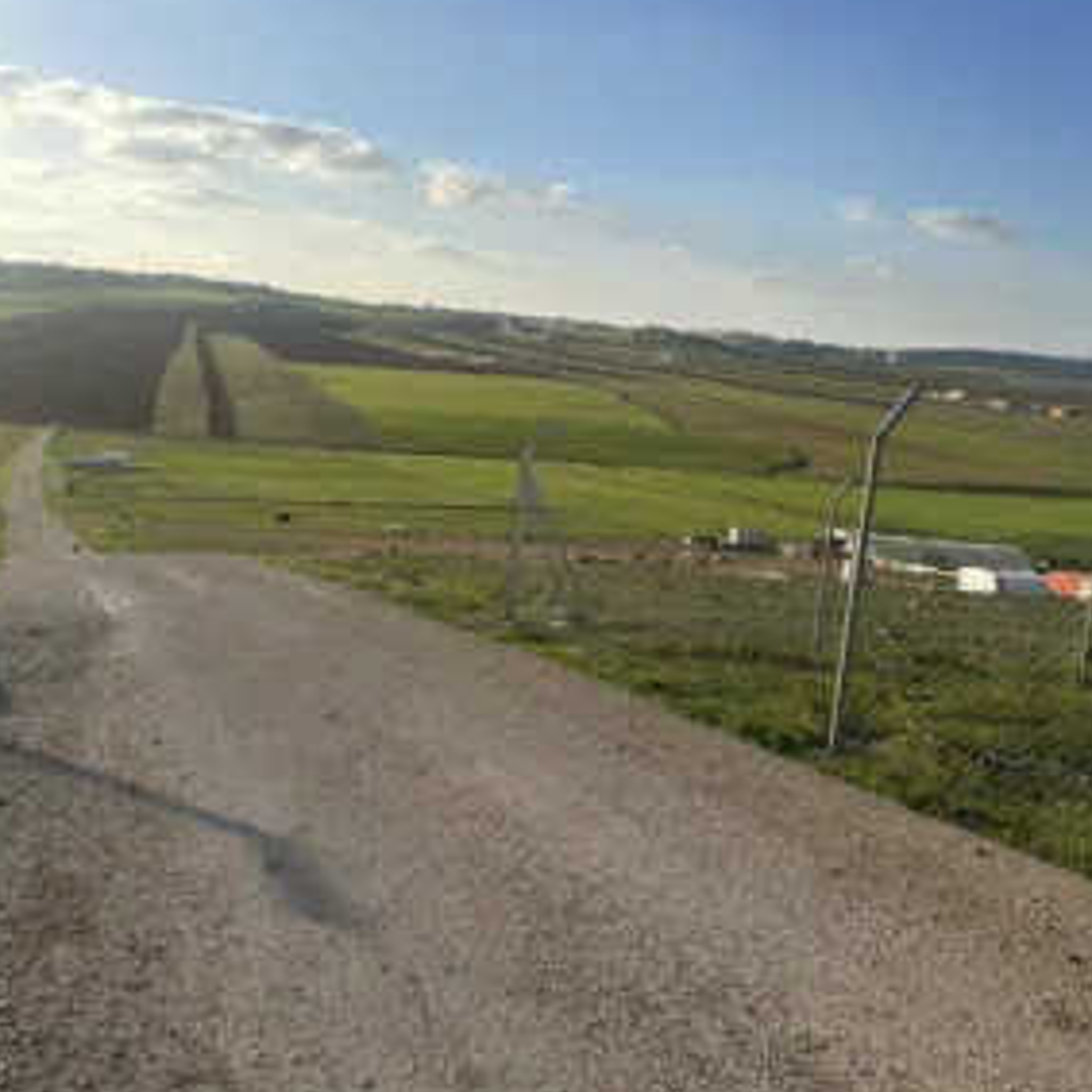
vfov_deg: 53.8
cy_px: 467
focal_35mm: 30
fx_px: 1071
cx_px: 529
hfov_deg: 54.0
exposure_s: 1/4348
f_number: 1.78
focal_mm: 6.86
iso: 80
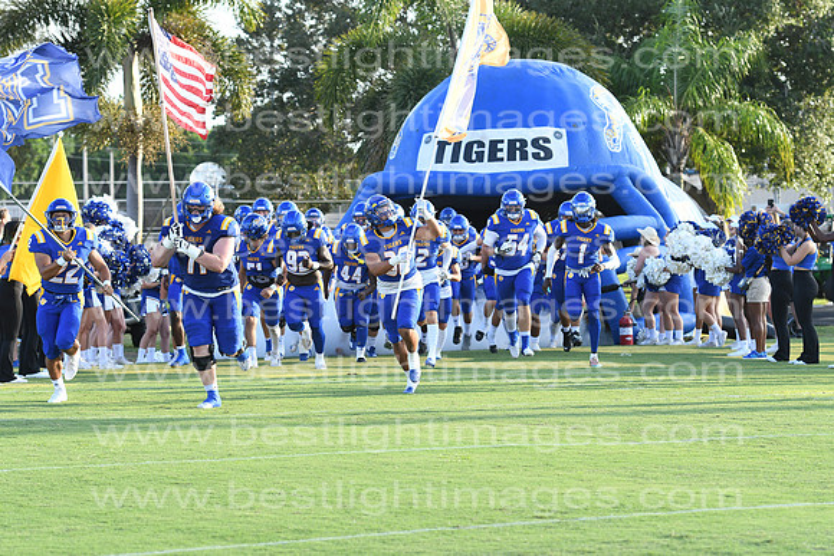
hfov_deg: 14.0
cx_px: 417
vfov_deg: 9.3
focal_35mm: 147
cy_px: 278
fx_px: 3406
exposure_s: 1/500
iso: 360
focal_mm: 98
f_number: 5.6
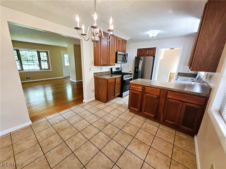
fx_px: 85
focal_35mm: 13
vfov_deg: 89.9
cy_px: 84
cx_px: 113
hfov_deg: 106.2
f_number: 2.2
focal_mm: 1.74
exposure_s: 1/60.2
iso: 125
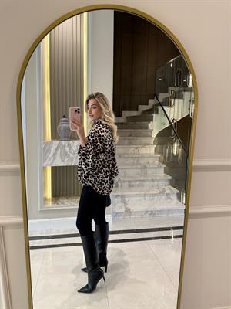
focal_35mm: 24
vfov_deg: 71.6
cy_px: 154
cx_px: 116
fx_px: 214
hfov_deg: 56.8
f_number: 1.78
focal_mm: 6.76
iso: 125
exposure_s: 1/50
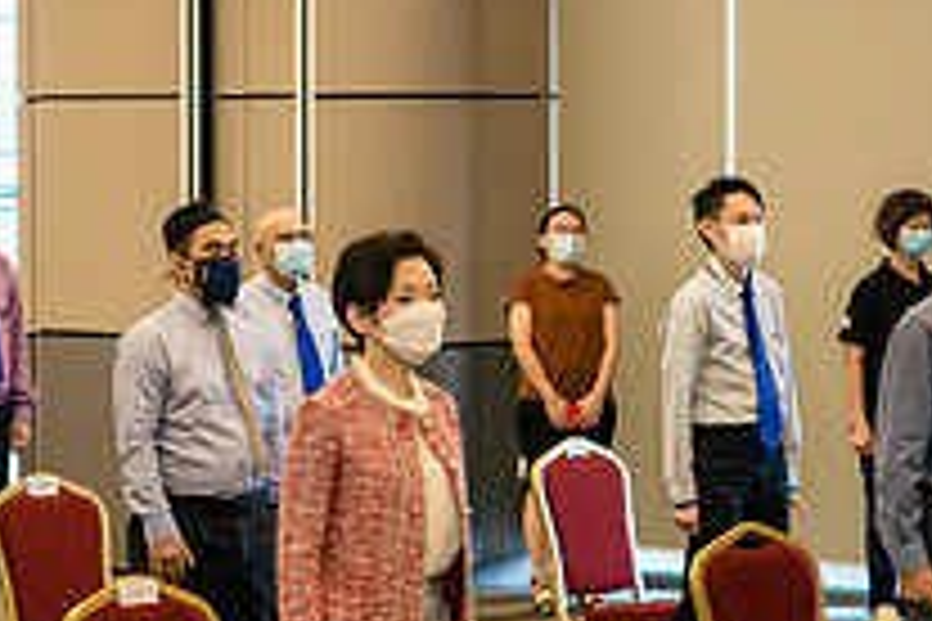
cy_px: 412
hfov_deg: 10.8
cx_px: 324
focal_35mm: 190
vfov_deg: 7.2
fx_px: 4919
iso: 1000
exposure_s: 1/125
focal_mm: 31
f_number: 2.8
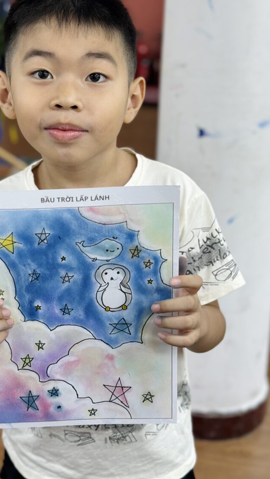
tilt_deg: -20.3
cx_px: 79
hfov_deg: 19.3
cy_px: 209
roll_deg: -1.0
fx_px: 789
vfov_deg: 33.8
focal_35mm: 62
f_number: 1.78
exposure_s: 1/106
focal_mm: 6.86
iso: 64
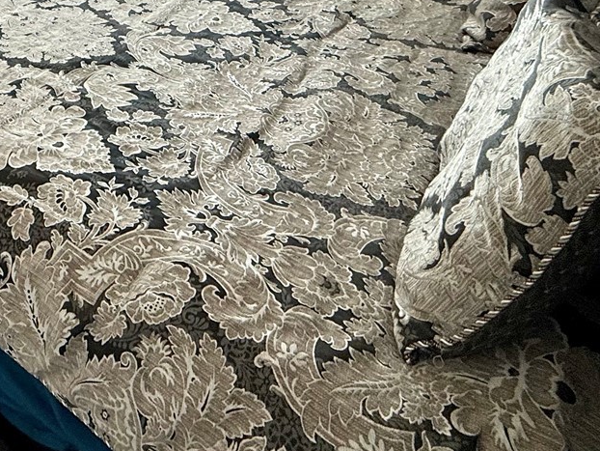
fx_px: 624
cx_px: 29
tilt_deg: -9.8
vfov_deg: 31.8
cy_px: -114
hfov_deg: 45.1
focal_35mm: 36
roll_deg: +0.7
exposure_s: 1/120
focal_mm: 2.22
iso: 80
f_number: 2.2
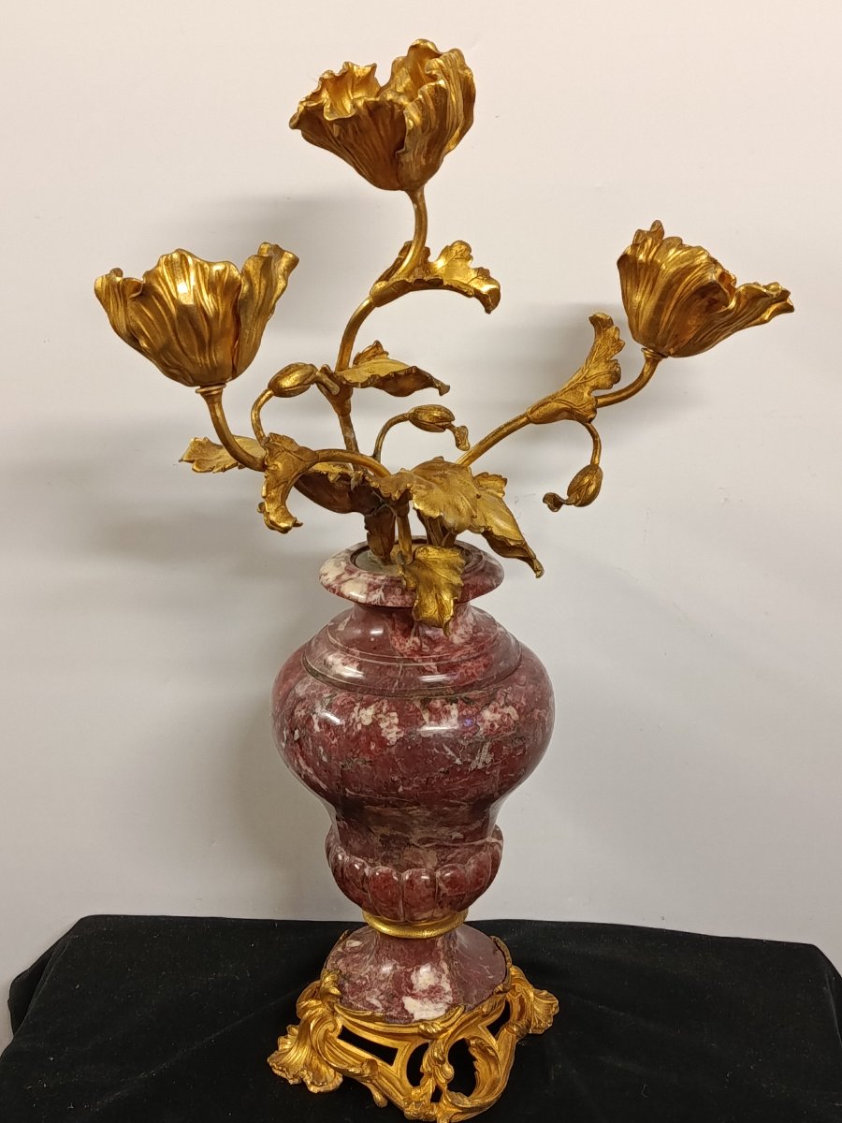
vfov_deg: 39.7
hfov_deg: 30.3
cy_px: 562
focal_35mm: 48
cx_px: 421
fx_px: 1557
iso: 916
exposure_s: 1/50
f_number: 1.7
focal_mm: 5.24
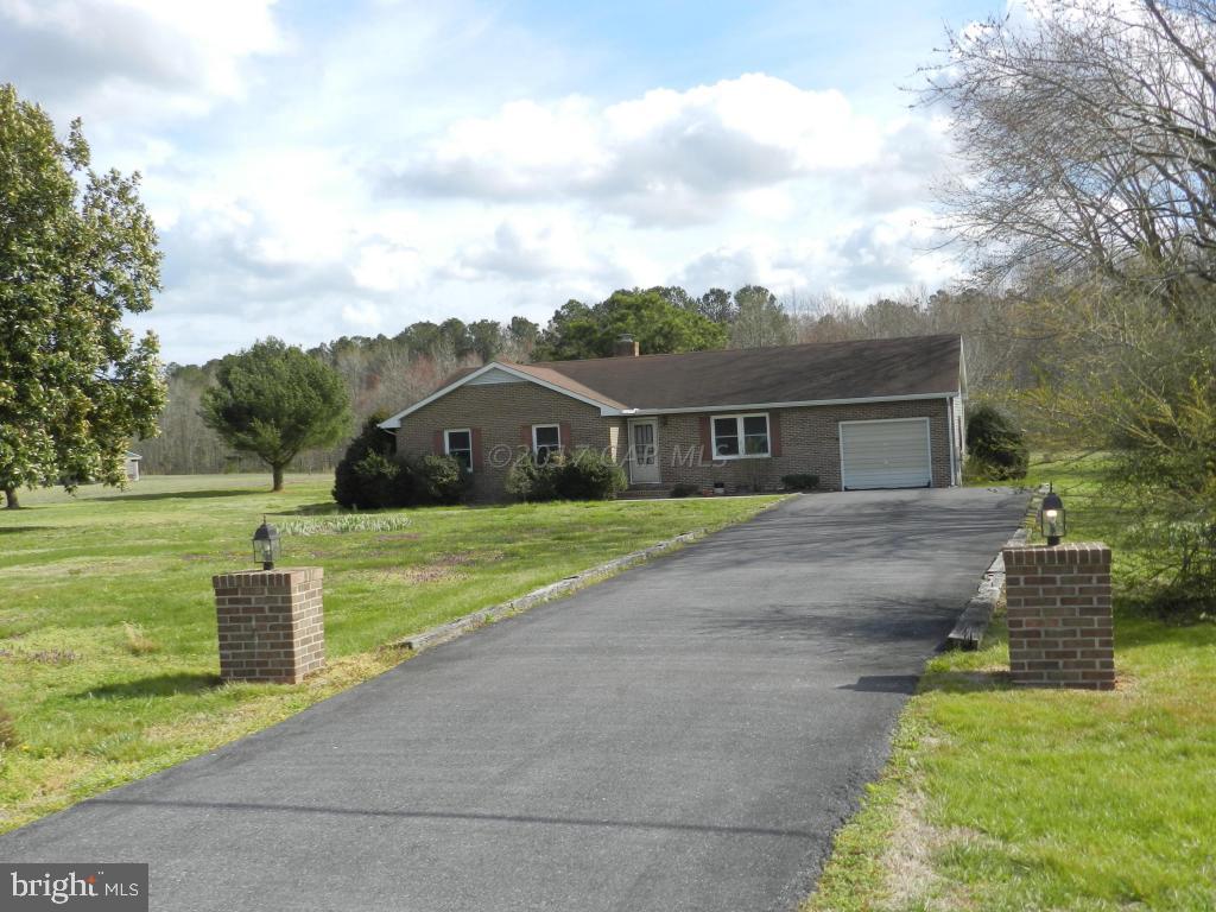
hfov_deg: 49.0
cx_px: 608
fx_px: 1335
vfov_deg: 37.7
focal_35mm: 38
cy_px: 456
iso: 160
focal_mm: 6.7
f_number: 4
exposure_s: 1/1000
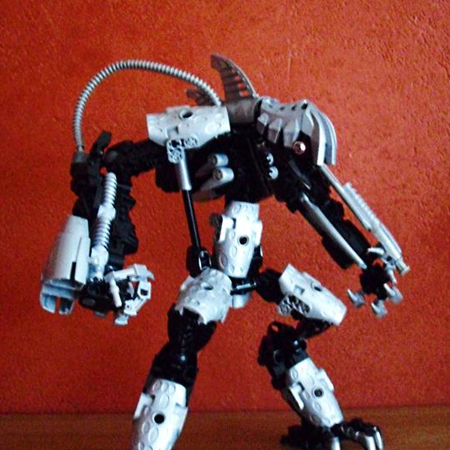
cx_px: 225
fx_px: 735
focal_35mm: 50
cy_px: 256
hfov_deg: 34.0
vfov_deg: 34.0
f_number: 3.1
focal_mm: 7.1
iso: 640
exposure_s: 1/4
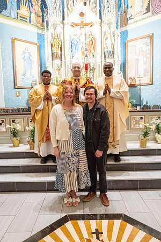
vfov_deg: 70.4
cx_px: 80
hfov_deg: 50.4
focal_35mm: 26
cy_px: 121
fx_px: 171
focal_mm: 25.5
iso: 5000
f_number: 8
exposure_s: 1/60
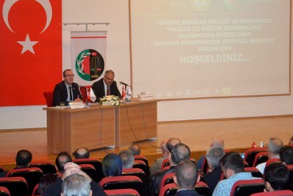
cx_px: 161
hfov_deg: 23.1
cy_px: 89
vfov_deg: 15.5
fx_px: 716
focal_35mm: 88
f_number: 5.6
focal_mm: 48
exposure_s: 1/60
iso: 3200
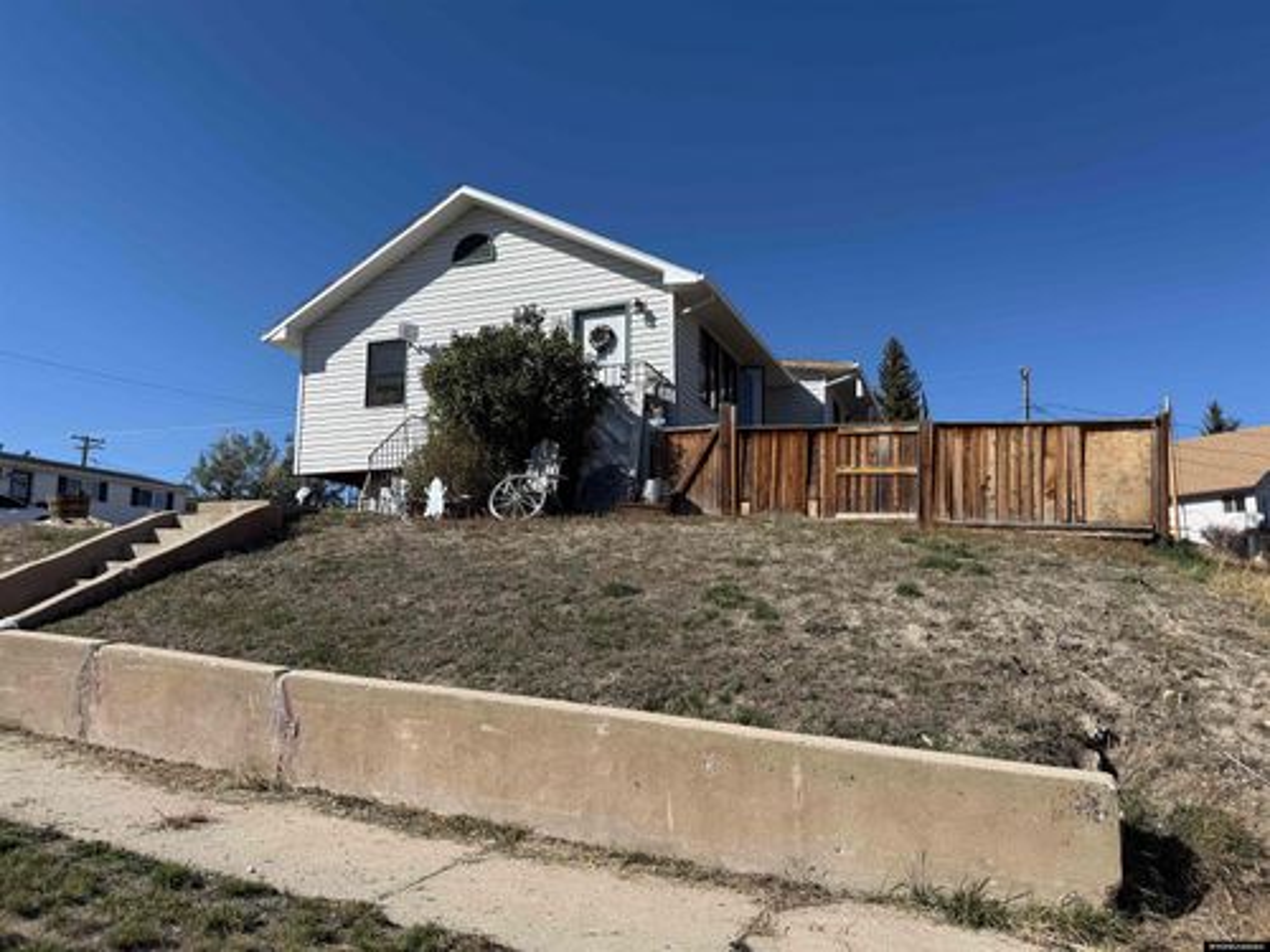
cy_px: 476
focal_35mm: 24
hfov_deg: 71.6
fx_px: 881
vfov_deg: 56.8
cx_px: 635
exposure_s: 1/6173
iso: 80
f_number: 1.78
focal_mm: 6.76
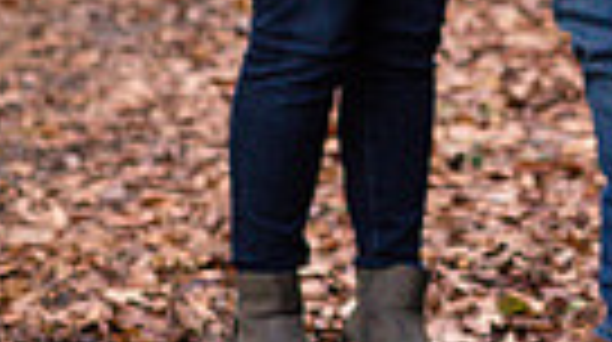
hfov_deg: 7.3
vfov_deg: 4.1
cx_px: 536
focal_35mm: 295
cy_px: -180
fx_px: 4780
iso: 1250
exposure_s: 1/400
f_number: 3.5
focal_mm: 85
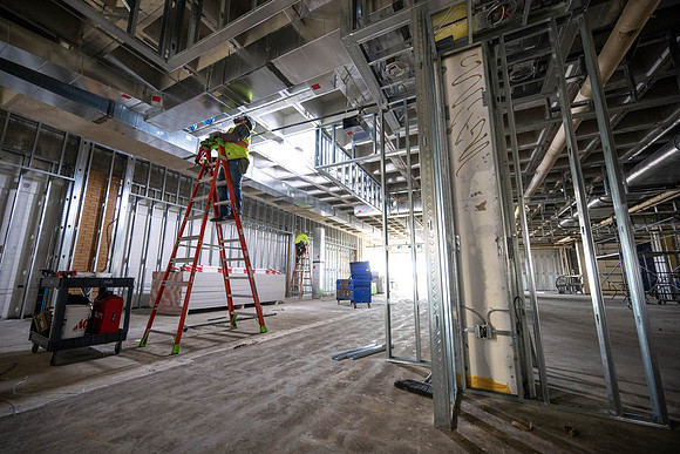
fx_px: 274
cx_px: 333
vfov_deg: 79.3
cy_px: 227
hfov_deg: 102.3
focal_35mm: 14
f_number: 4
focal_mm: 14
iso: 2500
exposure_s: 1/160
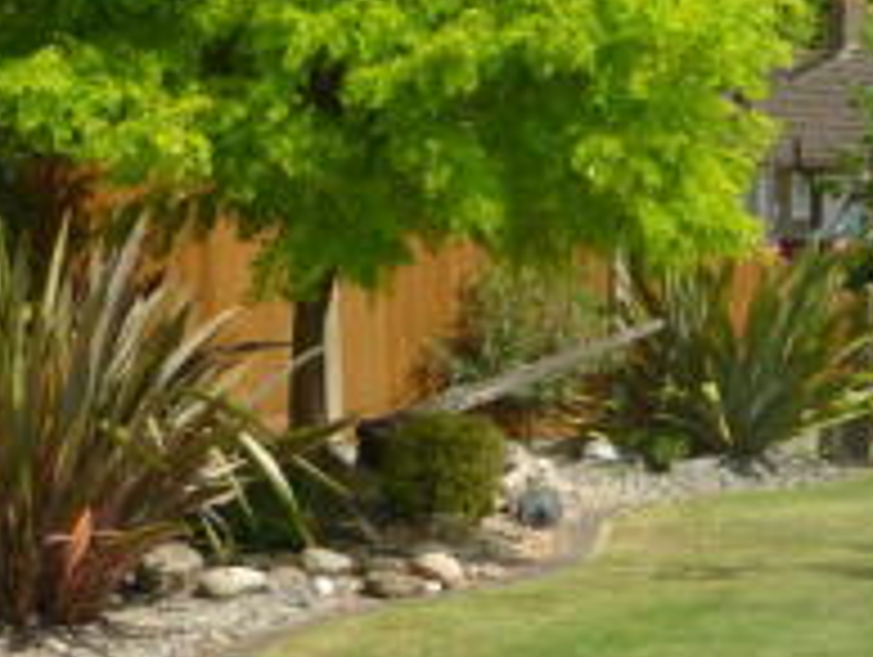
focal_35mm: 120
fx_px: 3030
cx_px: 736
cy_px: 457
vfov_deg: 12.4
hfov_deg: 16.2
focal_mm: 6.5
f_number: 3.6
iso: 80
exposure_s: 1/640
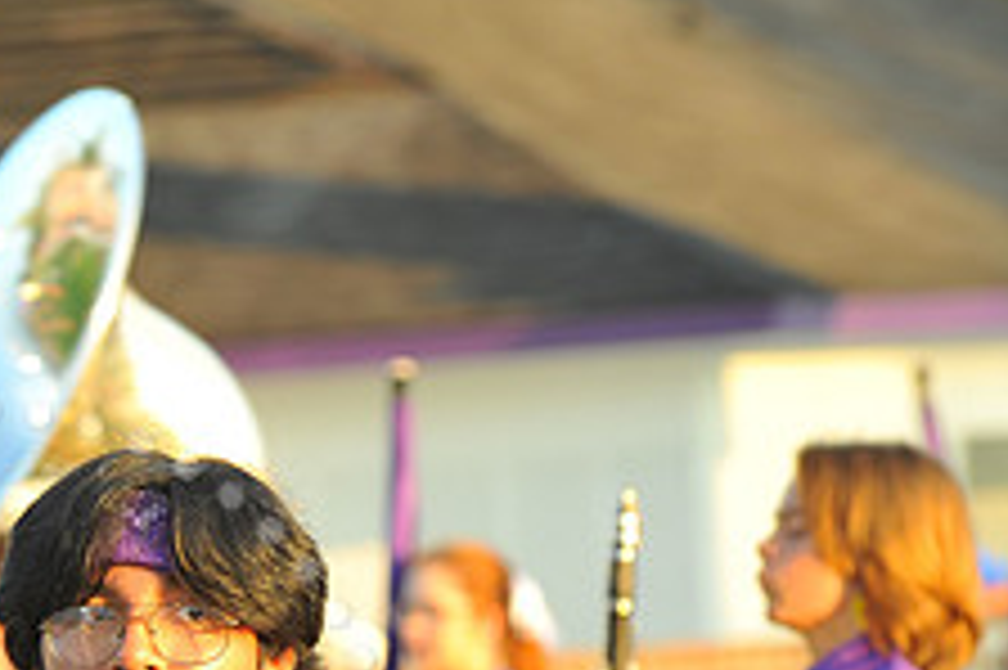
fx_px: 14493
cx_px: -22
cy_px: 823
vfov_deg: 2.6
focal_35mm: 518
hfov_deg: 4.0
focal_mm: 200
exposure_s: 1/80
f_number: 7.1
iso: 250
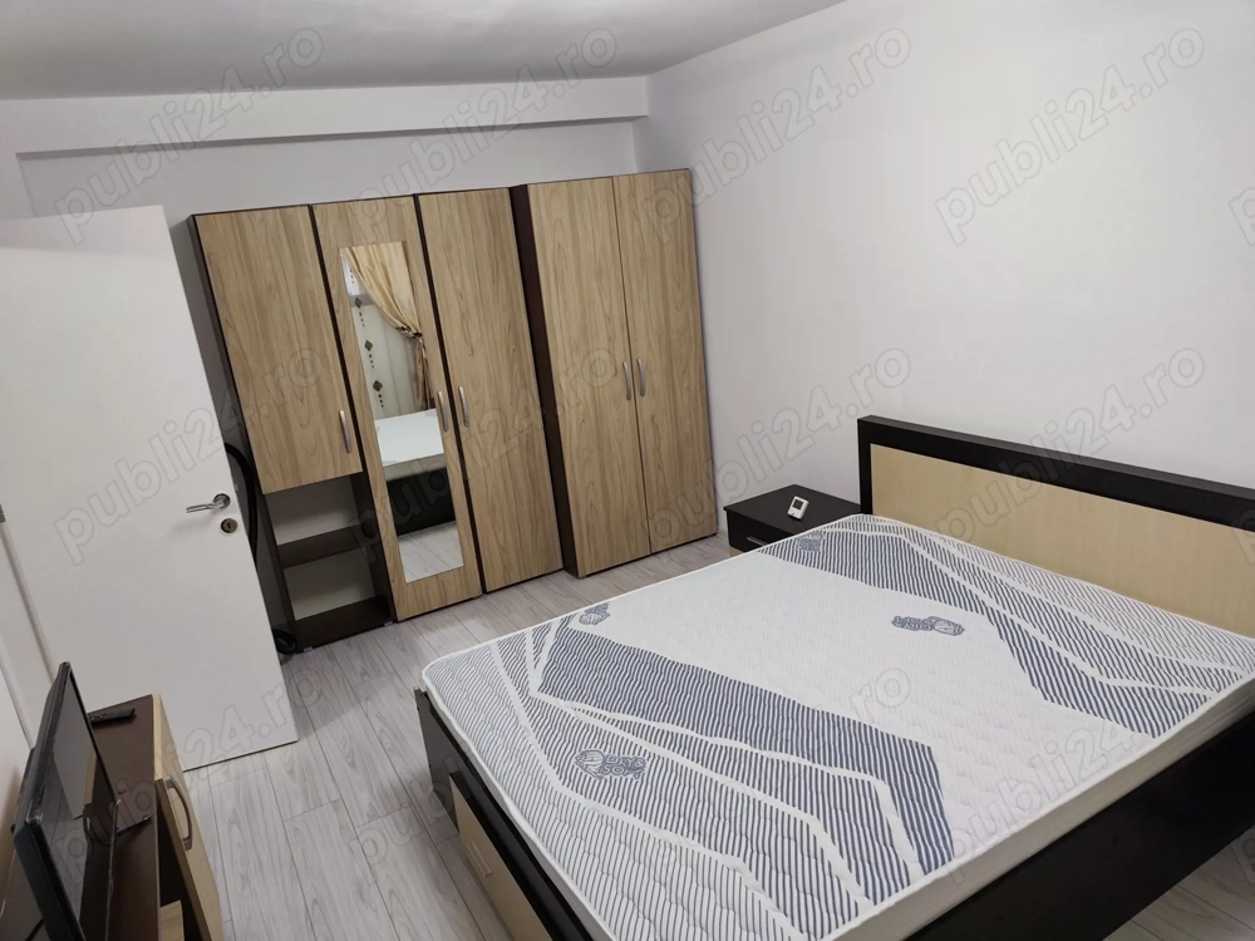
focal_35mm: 23
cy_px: 470
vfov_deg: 58.9
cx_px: 628
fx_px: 834
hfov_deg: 73.9
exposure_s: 1/67.4
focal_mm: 6.19
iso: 320
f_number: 1.65
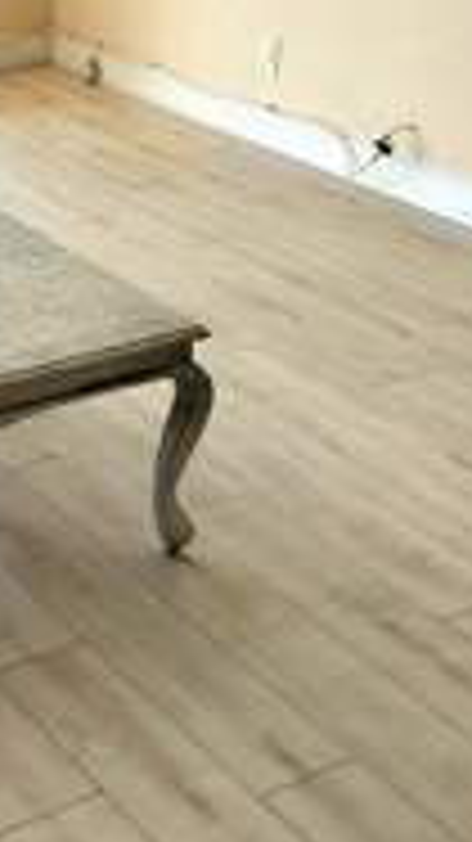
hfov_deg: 17.1
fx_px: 1493
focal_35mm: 67
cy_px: 81
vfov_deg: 30.1
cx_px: -112
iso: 50
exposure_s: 1/127
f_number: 1.7
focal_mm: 5.24
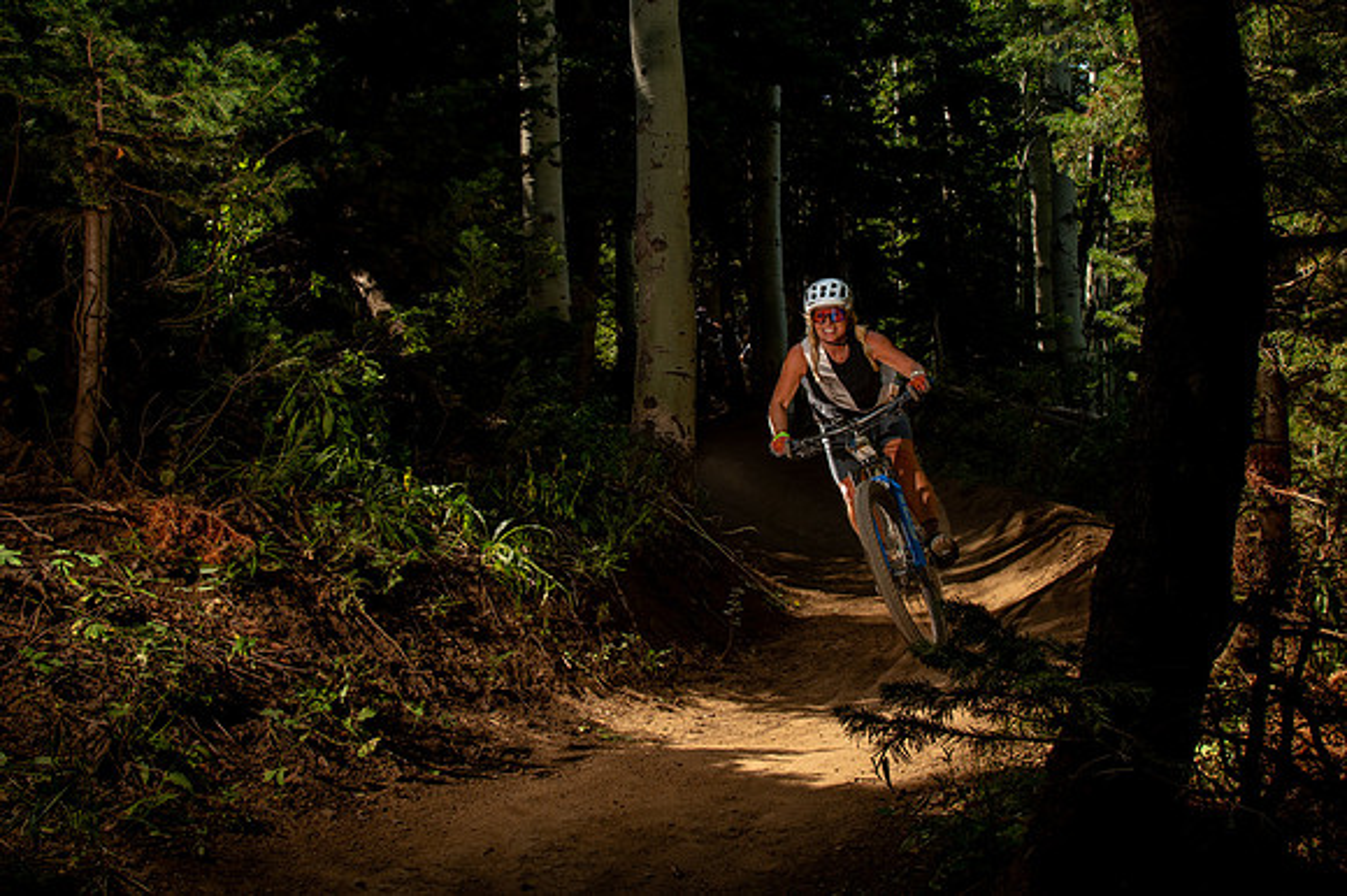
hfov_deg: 54.9
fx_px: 1296
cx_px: 669
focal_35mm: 35
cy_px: 350
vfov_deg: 38.0
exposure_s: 1/400
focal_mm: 28
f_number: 11
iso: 500
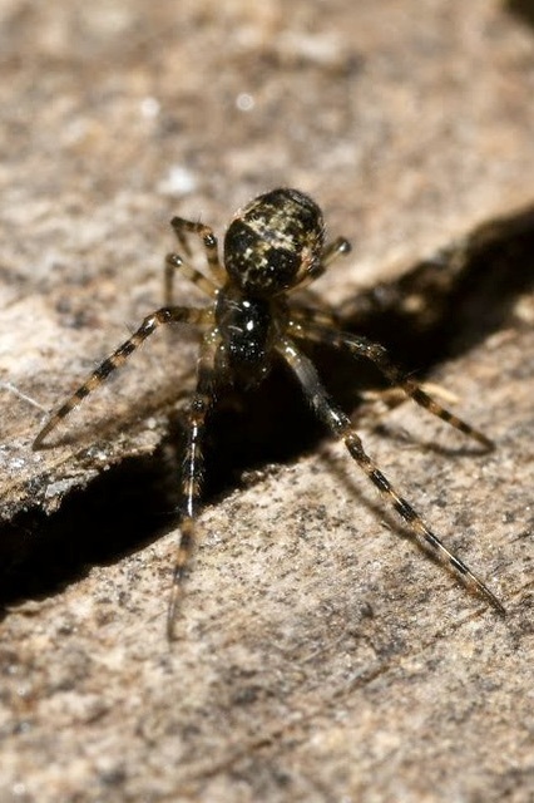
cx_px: 267
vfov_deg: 13.0
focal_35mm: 158
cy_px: 402
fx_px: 3508
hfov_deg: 8.7
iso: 100
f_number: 22
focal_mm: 105
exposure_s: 1/60
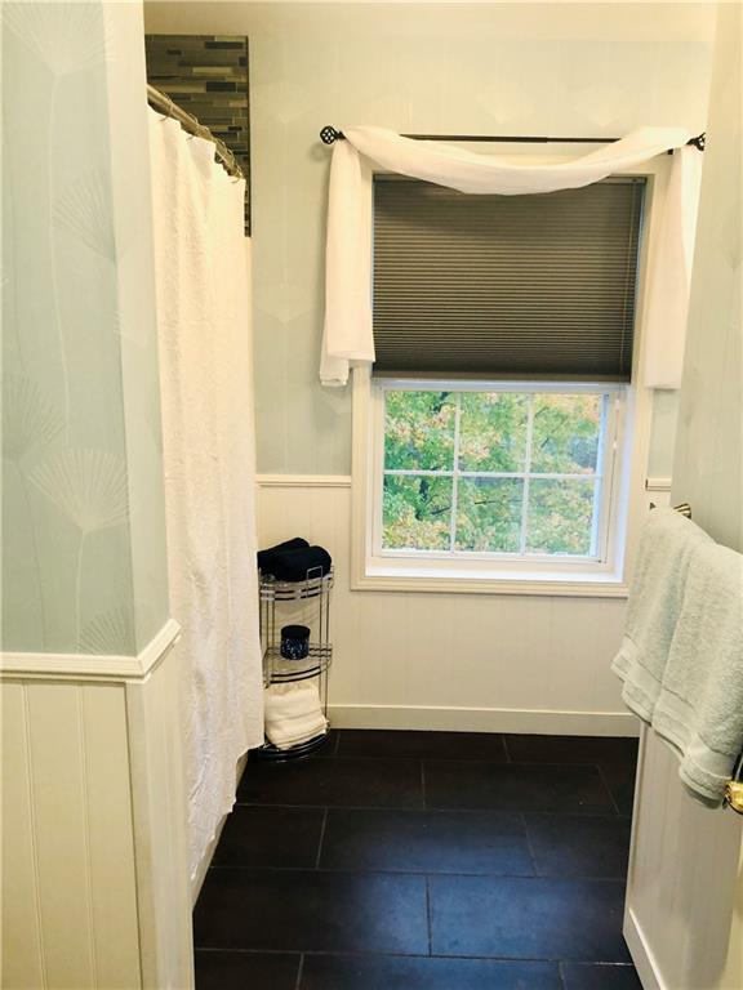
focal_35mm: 28
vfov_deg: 63.4
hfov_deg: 49.7
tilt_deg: -10.9
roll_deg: -1.4
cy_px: 495
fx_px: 801
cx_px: 372
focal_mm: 3.99
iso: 40
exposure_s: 1/15
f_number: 1.8
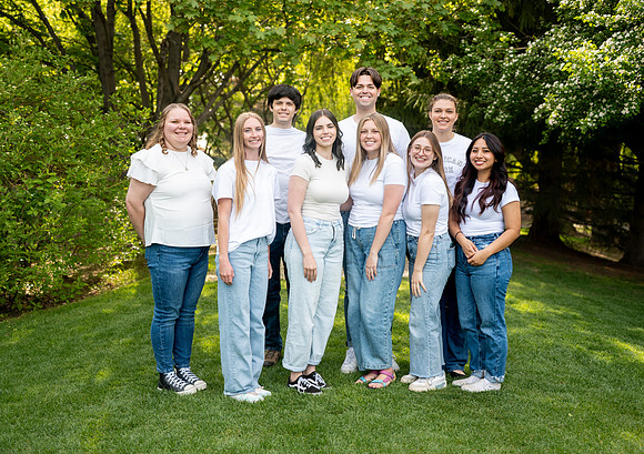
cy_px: 227
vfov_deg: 31.4
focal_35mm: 44
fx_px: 808
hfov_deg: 43.5
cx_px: 331
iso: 320
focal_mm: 42
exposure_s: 1/250
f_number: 4
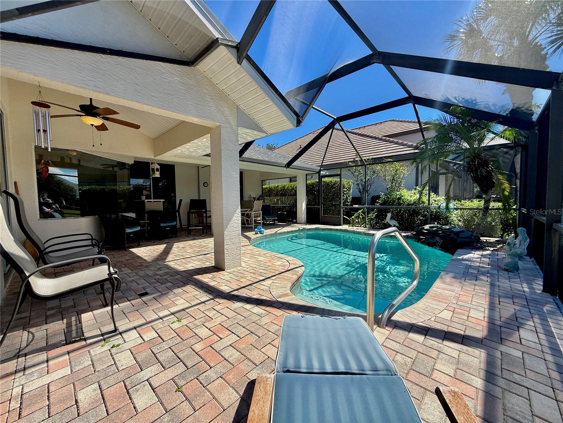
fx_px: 228
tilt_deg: -2.2
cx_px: 282
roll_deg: +0.8
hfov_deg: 102.1
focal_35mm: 14
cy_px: 212
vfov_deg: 85.7
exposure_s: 1/1145
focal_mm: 2.22
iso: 50
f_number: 2.2
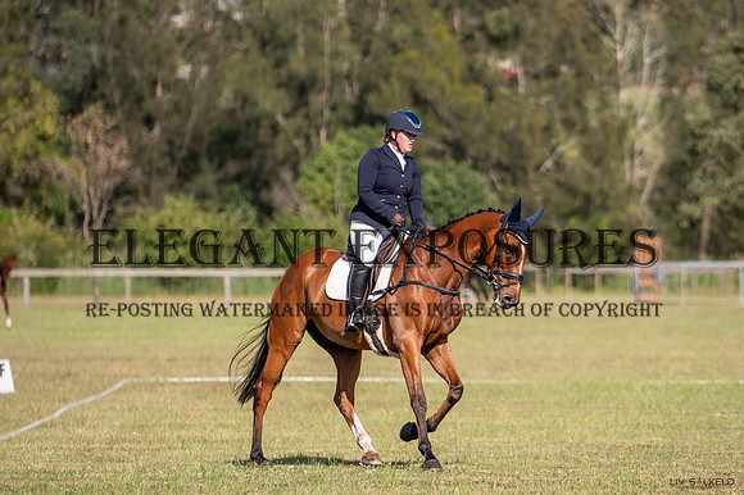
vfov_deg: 4.6
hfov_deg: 6.9
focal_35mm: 297
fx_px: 6144
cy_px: 218
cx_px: 447
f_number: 3.2
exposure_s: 1/1600
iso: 100
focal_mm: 200
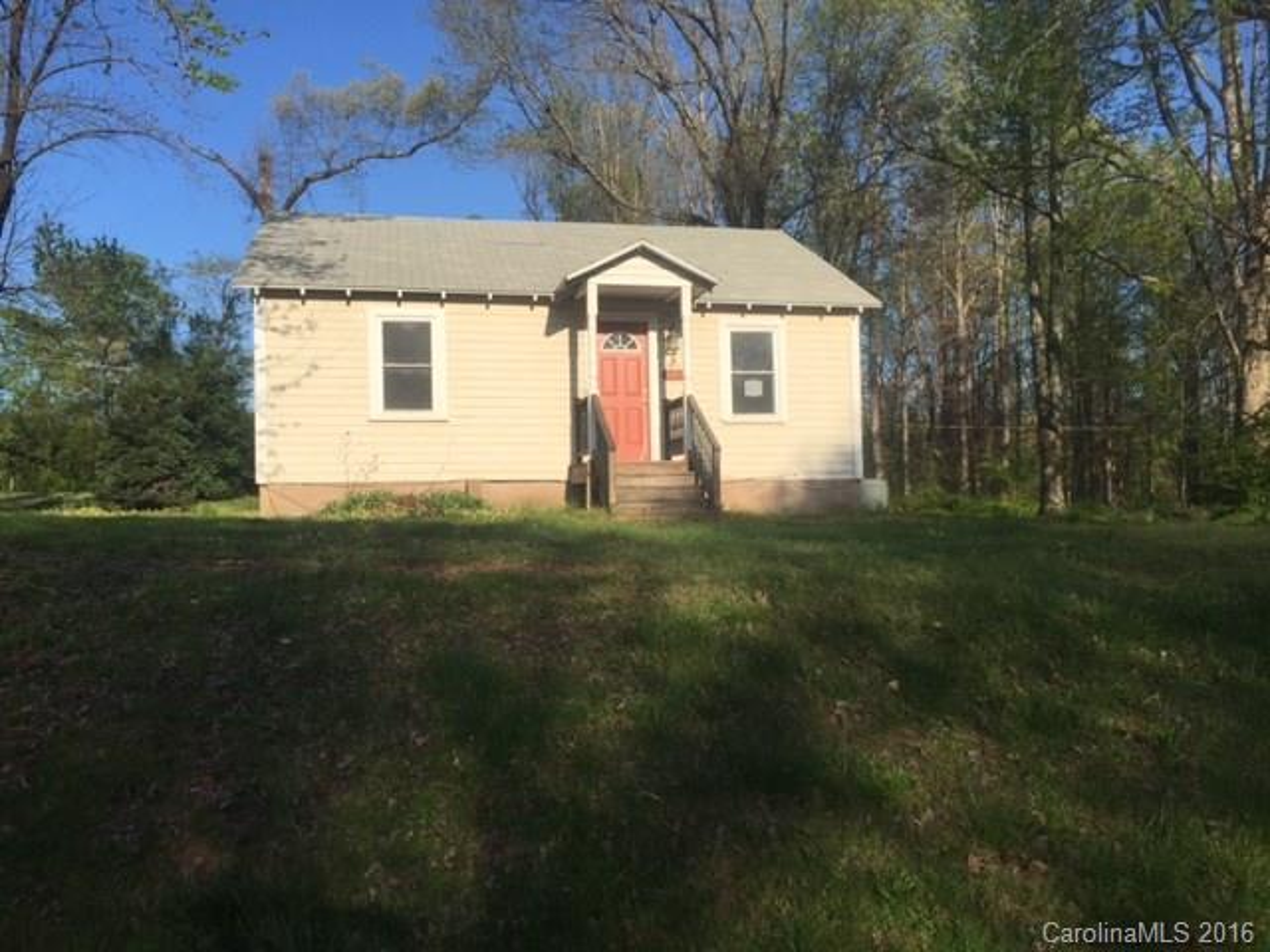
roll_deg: +1.1
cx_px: 635
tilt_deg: +0.2
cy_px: 476
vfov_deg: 48.2
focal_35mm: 29
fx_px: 1064
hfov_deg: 61.7
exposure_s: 1/2083
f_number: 2.2
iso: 32
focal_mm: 4.15
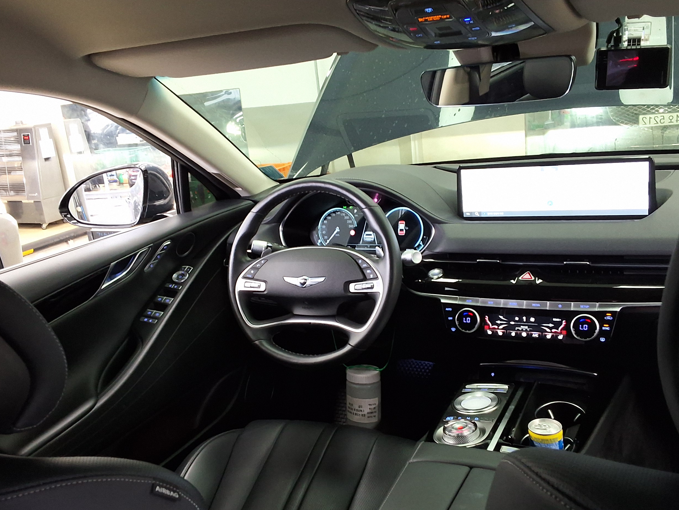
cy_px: 250
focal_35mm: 37
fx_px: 726
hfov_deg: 50.1
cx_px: 344
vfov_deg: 38.7
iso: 200
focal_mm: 2.91
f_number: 1.9
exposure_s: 1/40
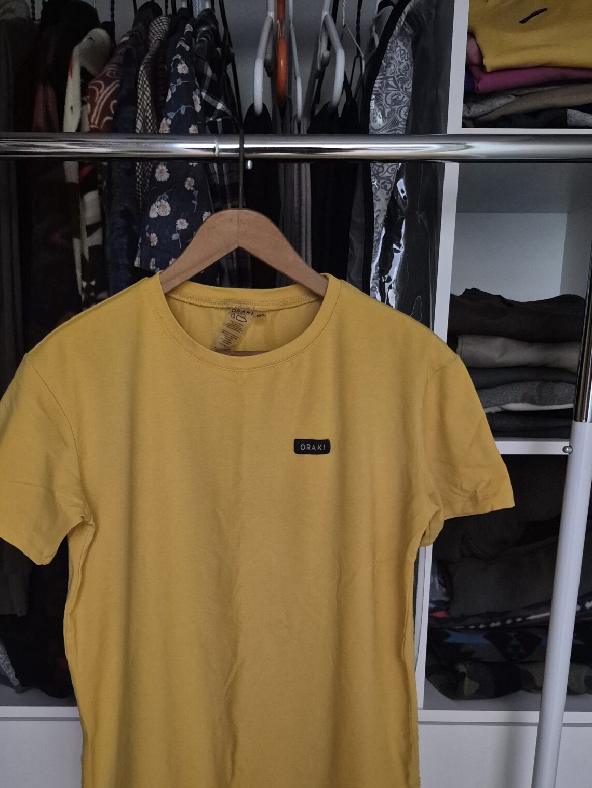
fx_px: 707
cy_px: 509
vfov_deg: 57.4
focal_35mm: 31
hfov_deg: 45.3
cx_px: 253
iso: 1600
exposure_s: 1/40
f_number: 1.8
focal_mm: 5.4
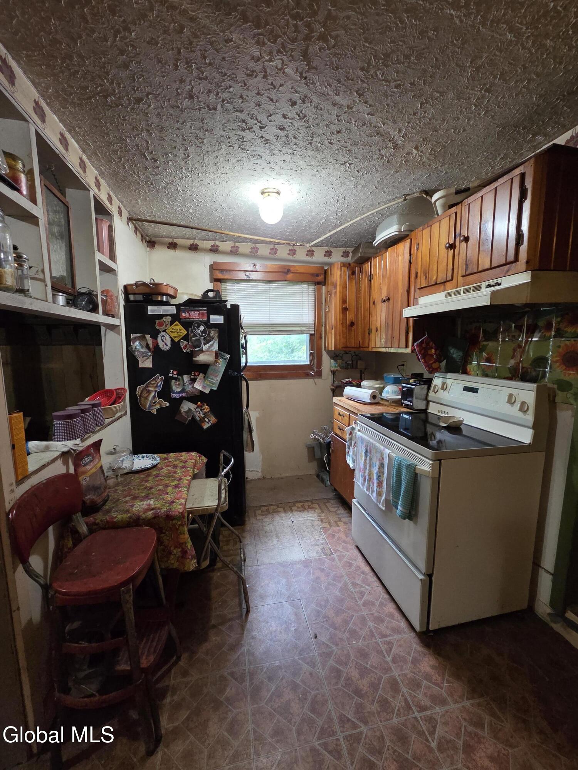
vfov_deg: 106.2
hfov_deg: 89.9
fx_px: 289
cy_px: 385
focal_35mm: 13
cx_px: 289
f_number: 2.2
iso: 1000
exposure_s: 1/60
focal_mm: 2.2
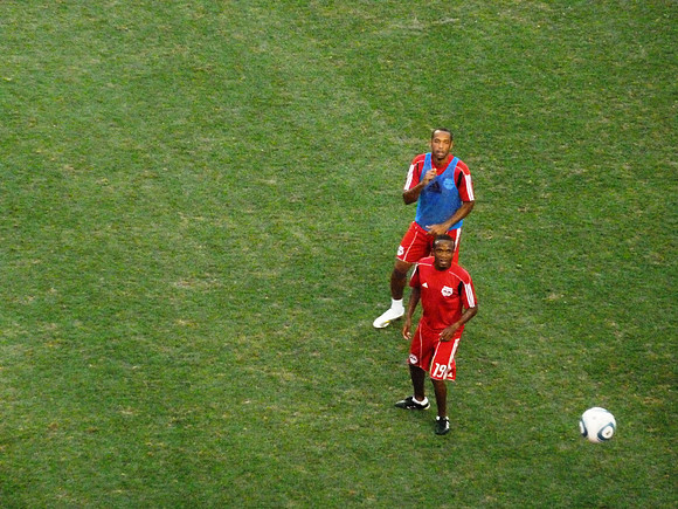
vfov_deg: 4.3
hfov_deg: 5.7
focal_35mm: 345
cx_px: 339
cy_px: 254
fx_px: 6757
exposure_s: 1/250
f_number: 4.9
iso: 1000
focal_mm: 49.2
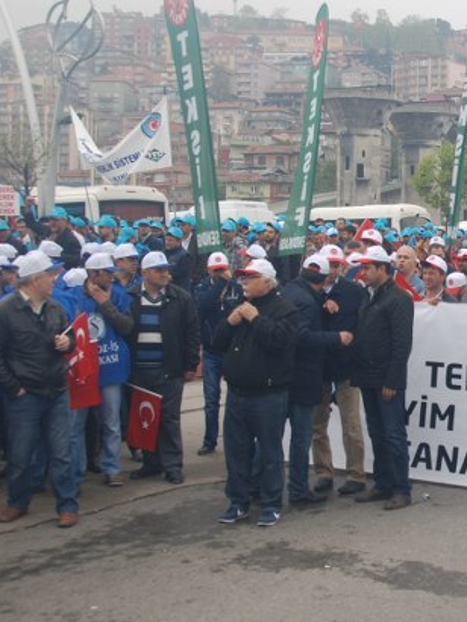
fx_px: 1114
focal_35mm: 62
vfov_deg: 31.2
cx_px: 528
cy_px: 284
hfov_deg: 22.2
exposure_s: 1/160
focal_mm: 22
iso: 100
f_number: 6.3
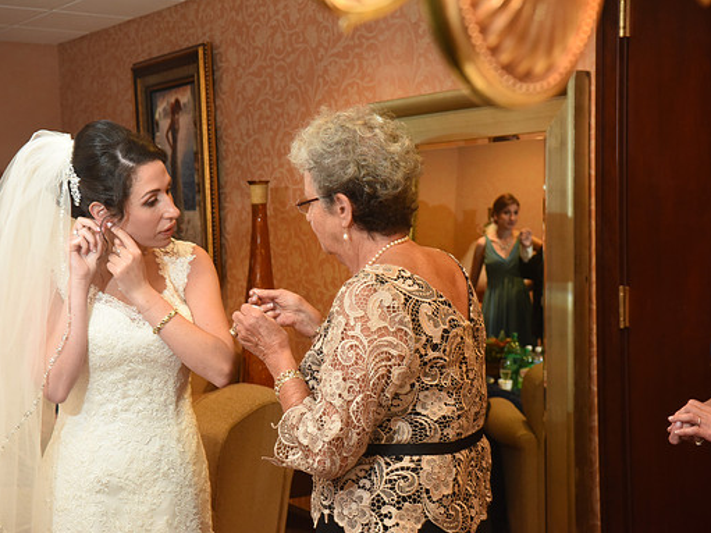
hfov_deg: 32.2
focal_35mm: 60
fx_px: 1232
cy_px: 268
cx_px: 312
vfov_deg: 24.4
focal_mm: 55
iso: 2000
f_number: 6.3
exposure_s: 1/60
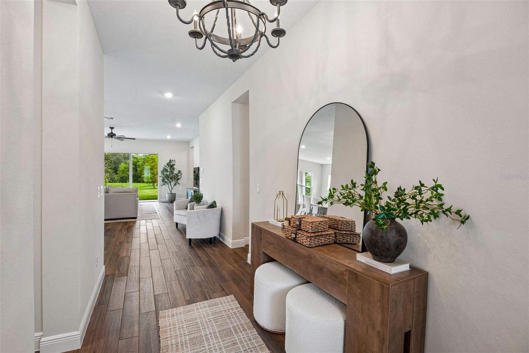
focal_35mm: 16
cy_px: 176
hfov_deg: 96.7
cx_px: 264
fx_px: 235
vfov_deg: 73.7
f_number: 8
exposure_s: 1/13
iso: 400
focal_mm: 16
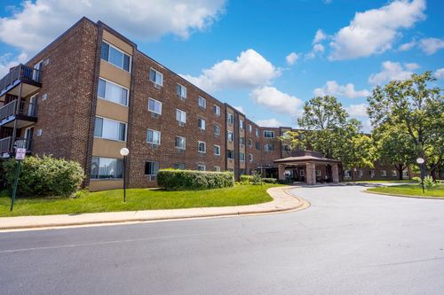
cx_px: 222
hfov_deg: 96.8
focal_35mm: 16
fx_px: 197
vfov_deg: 73.7
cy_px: 148
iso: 100
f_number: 10
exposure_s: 1/200
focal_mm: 16
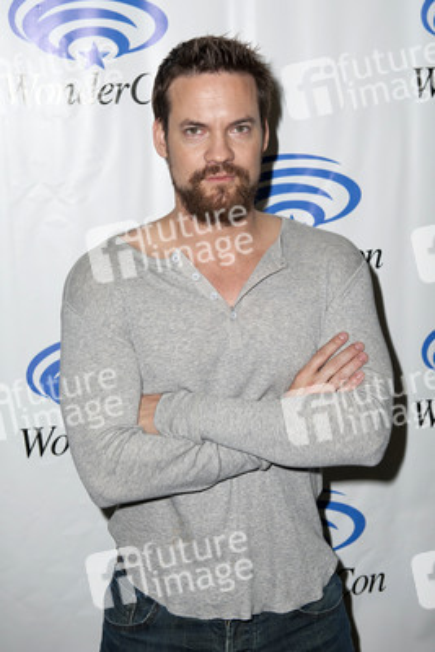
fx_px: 942
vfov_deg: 38.2
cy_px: 326
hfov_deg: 26.0
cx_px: 218
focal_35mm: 52
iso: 400
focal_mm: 52
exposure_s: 1/400
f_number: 4.5
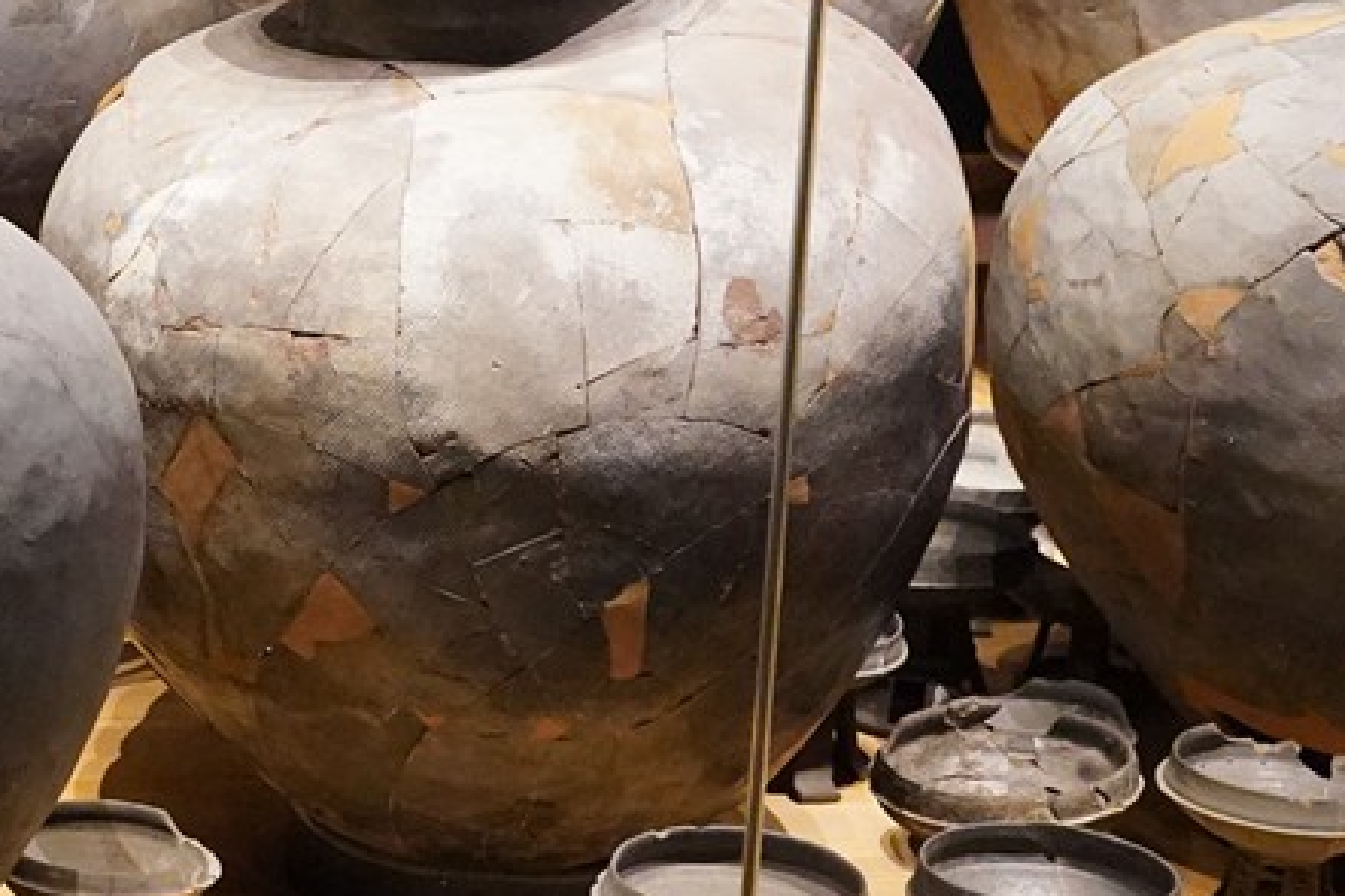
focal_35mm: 131
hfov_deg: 14.8
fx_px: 4892
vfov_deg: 10.4
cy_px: 70
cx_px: -556
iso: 8000
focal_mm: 29
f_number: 5.6
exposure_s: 1/100
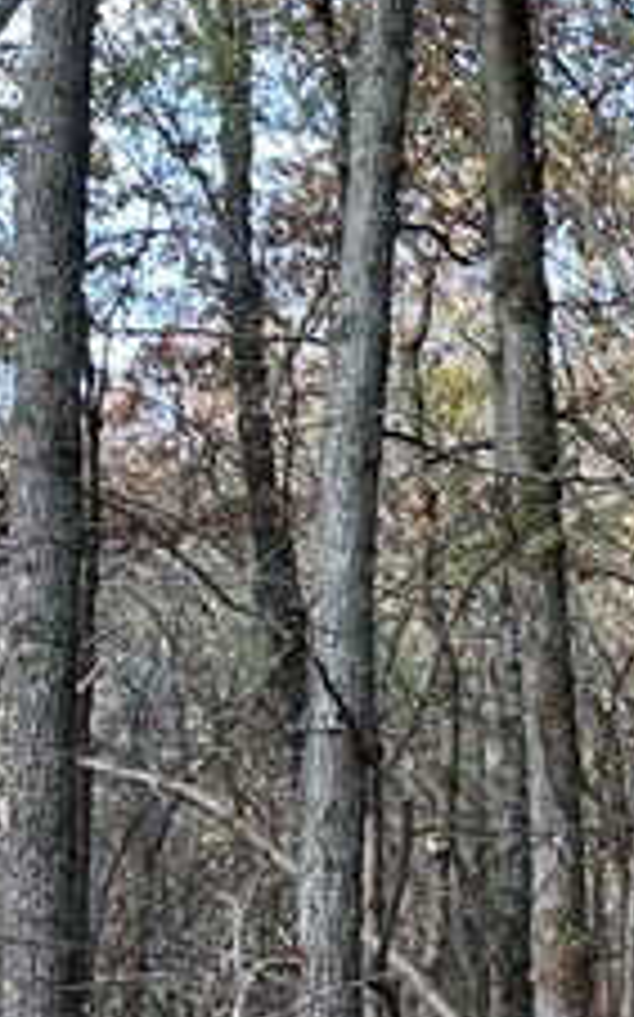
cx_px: 1637
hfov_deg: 9.2
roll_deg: +1.7
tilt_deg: +5.8
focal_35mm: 125
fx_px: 3460
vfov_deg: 16.7
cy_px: 657
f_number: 1.5
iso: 40
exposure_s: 1/163
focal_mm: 5.7
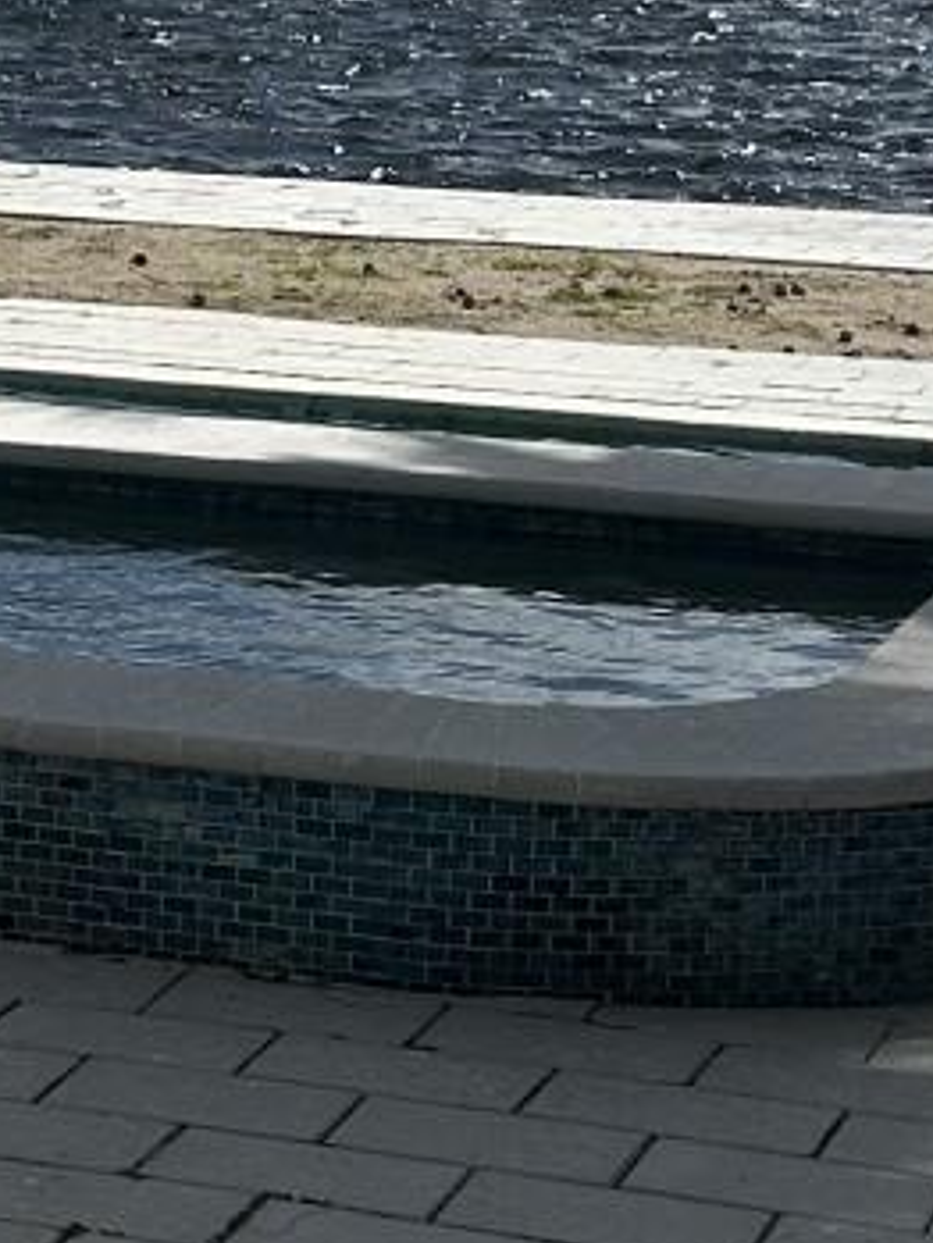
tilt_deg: -7.6
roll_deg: -1.7
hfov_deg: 9.4
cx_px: -794
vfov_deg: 13.2
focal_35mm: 149
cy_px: 385
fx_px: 5351
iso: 50
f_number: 1.5
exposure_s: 1/10309
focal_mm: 5.7
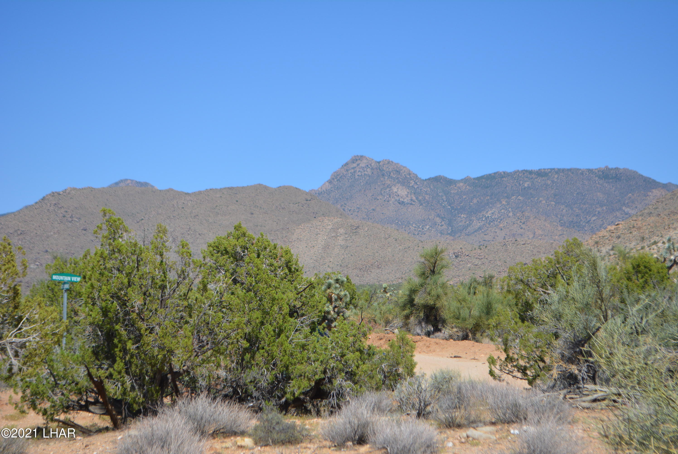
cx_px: 339
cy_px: 227
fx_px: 1555
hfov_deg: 24.6
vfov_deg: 16.6
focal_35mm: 82
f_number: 6.3
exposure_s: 1/1600
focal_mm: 55
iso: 400
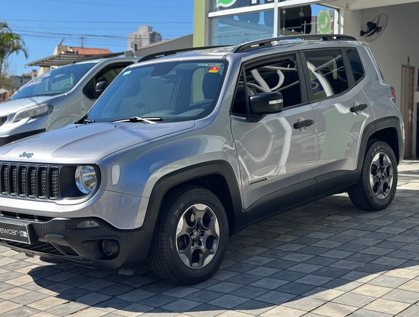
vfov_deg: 26.7
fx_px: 668
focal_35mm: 55
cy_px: 152
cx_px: 184
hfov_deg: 34.8
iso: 64
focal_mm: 6.76
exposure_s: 1/1193
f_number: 1.78
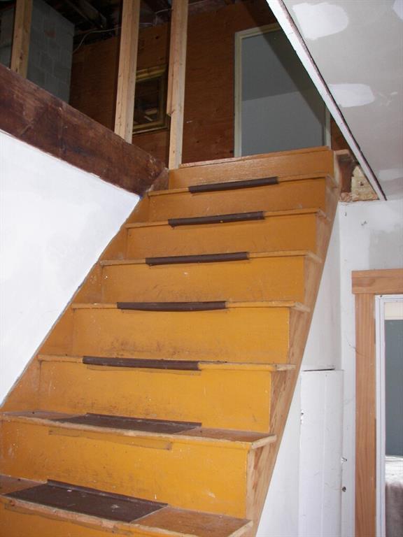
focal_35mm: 36
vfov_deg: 51.4
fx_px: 559
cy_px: 268
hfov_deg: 39.7
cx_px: 202
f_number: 2.8
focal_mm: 6
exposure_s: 1/30
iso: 100
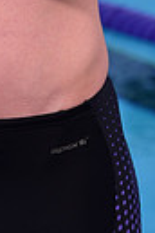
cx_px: -37
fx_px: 4663
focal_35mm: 722
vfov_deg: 2.8
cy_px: -264
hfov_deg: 1.9
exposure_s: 1/250
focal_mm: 160
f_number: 6.3
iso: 80
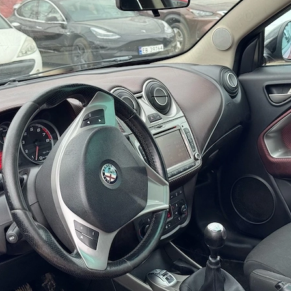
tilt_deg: -14.9
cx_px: 137
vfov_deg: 30.0
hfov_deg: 30.0
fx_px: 542
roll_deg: +4.7
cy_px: 145
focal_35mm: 57
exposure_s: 1/182
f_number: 1.78
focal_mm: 6.76
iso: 50
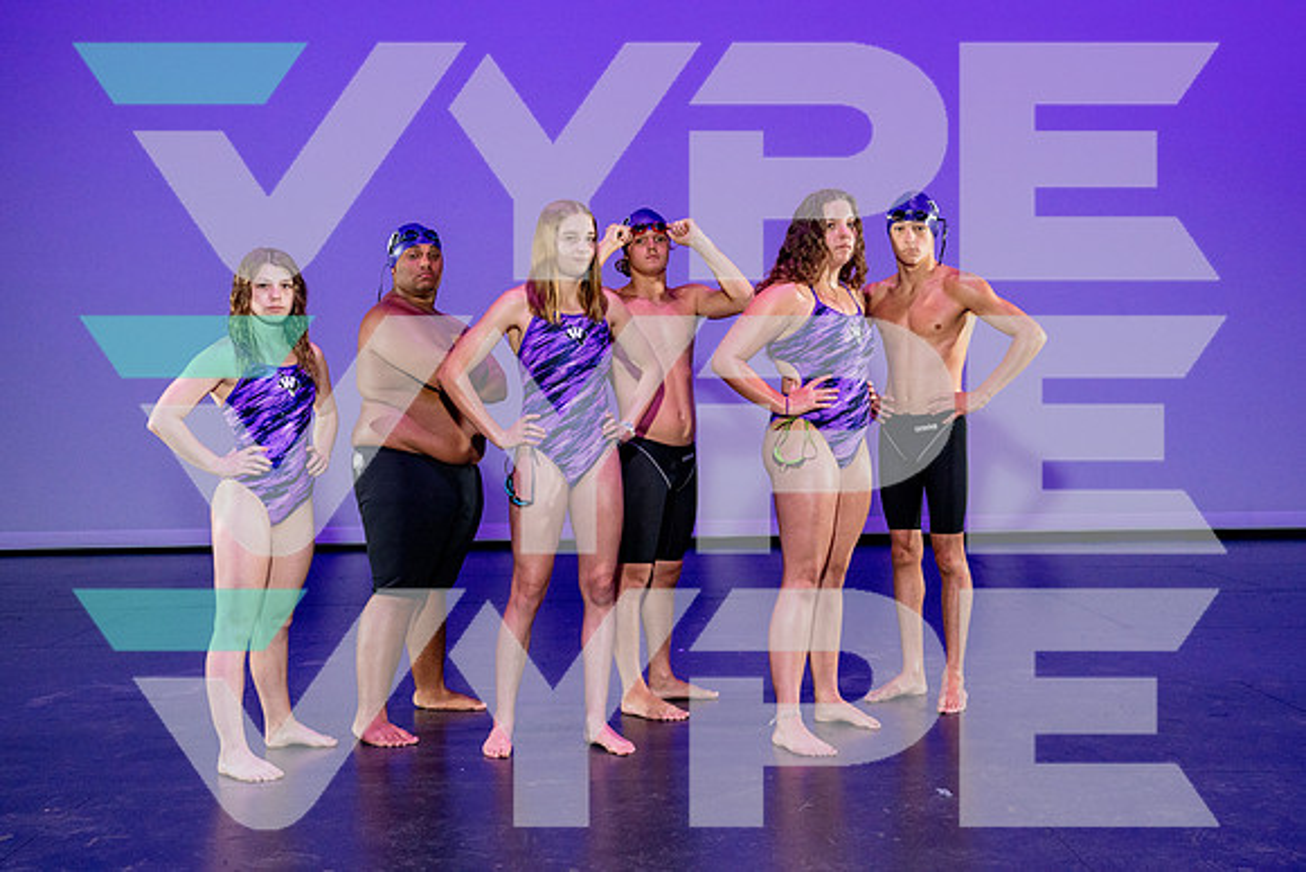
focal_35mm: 38
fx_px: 1379
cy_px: 436
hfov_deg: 50.7
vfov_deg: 35.1
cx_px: 653
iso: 3200
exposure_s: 1/250
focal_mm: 38
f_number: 8
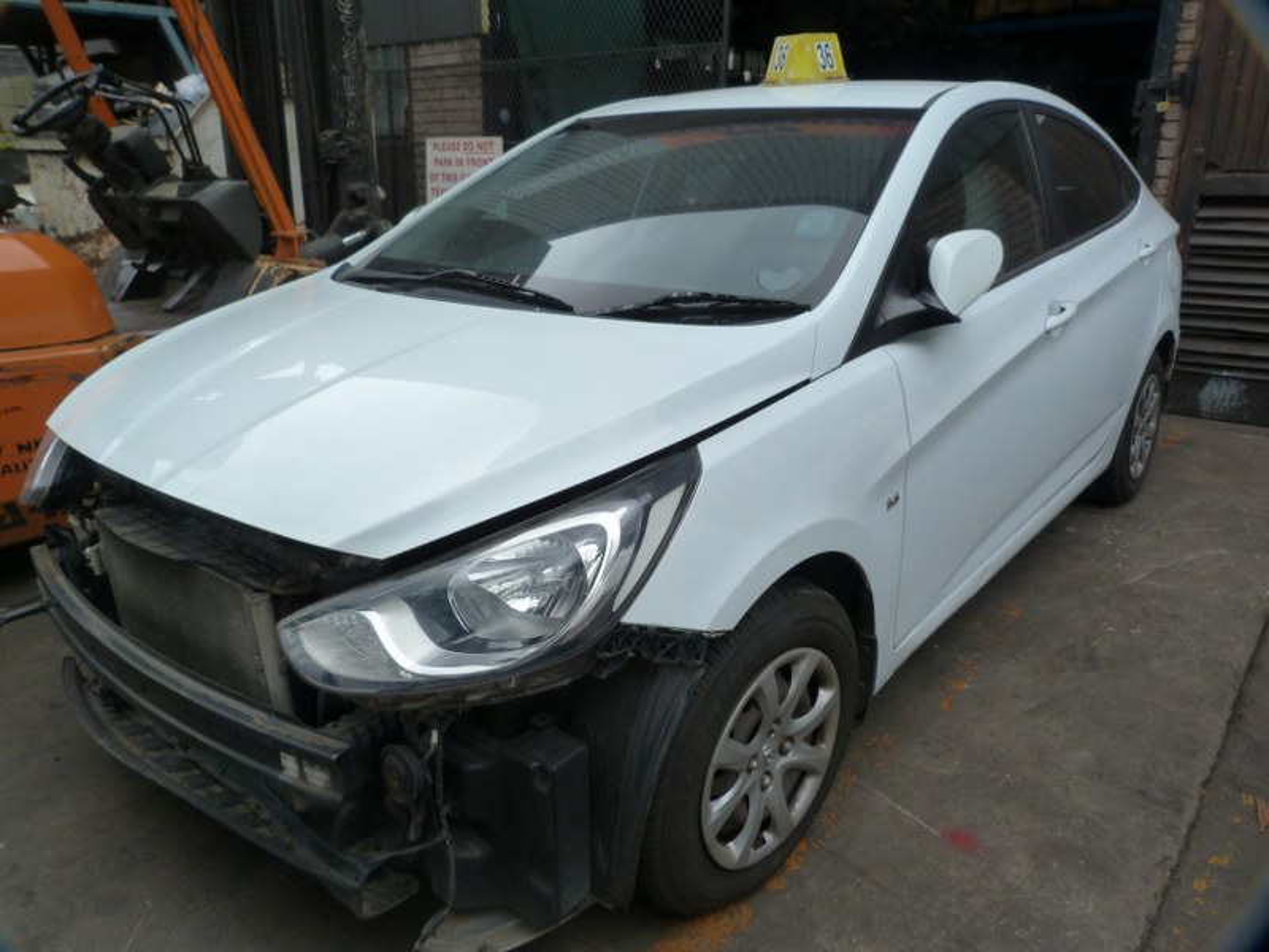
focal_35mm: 25
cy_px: 476
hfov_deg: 69.4
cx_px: 634
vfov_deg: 54.9
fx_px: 916
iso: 125
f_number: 4
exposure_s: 1/125
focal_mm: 4.5
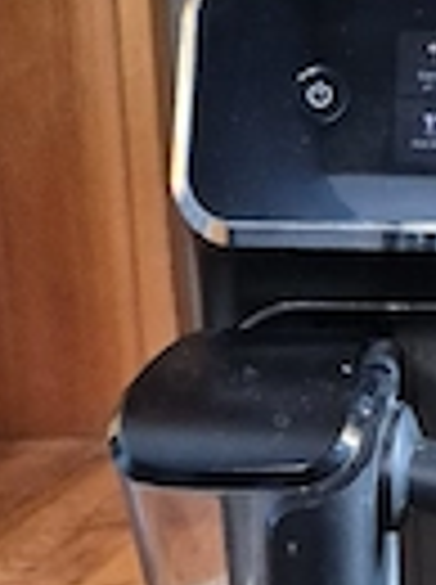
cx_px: 544
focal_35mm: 71
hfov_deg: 19.3
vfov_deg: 26.9
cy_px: 472
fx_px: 1196
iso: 1250
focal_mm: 5.4
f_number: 1.8
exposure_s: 1/20
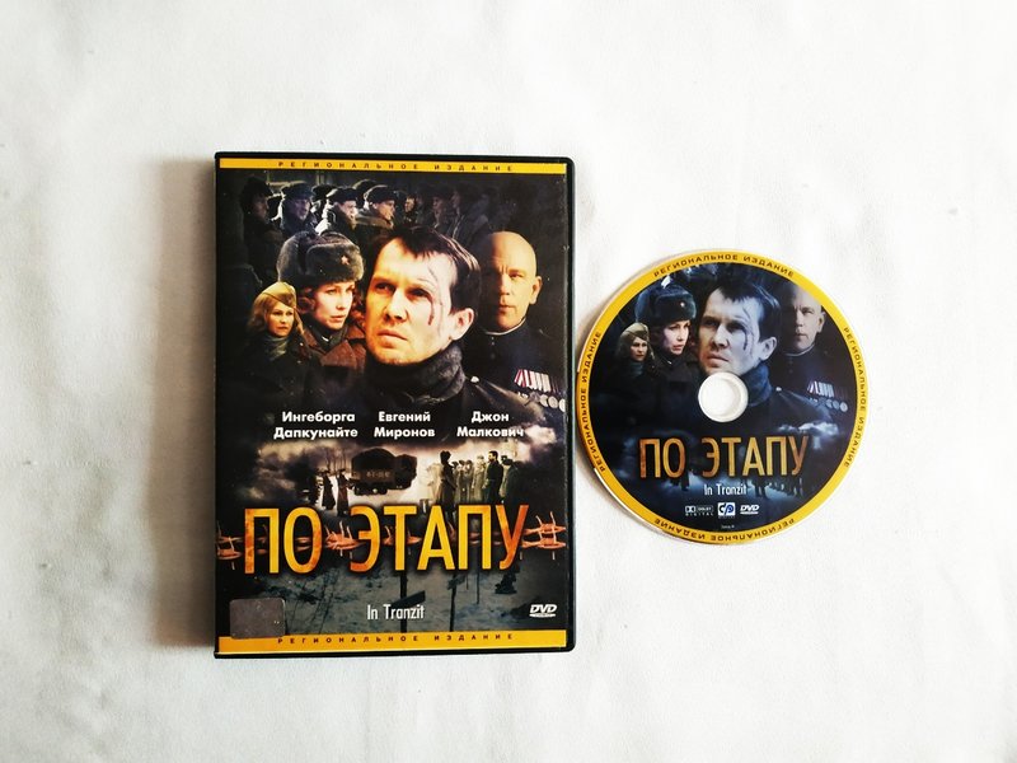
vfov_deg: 56.8
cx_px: 508
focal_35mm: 24
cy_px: 382
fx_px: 705
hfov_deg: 71.6
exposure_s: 1/20
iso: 640
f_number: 1.9
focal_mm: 3.94
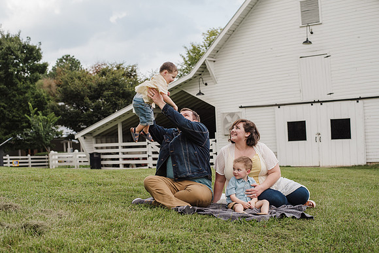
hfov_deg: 39.6
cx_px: 190
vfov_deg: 27.0
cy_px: 126
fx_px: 526
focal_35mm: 50
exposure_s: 1/320
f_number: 4
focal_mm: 50
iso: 200
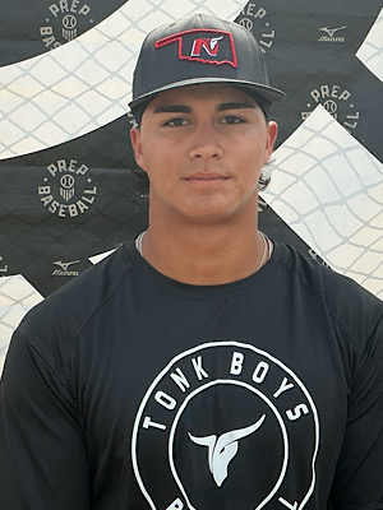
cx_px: 192
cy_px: 255
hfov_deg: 48.2
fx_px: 428
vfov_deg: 61.7
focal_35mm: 29
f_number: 1.8
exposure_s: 1/1221
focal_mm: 3
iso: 25
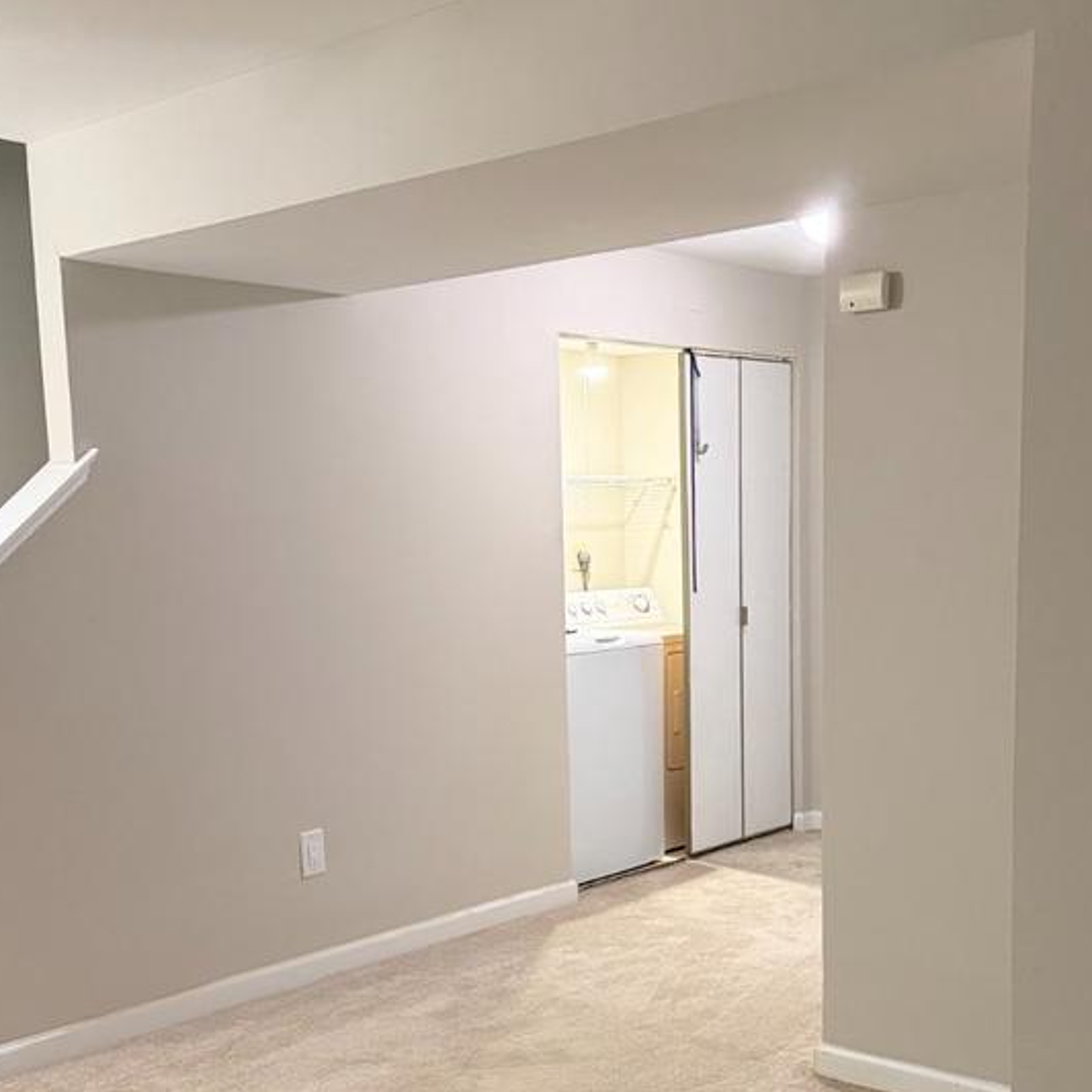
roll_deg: +1.3
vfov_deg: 38.7
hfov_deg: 39.1
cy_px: 729
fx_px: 1535
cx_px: 586
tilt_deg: -7.5
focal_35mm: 43
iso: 500
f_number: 1.78
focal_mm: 6.76
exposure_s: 1/60
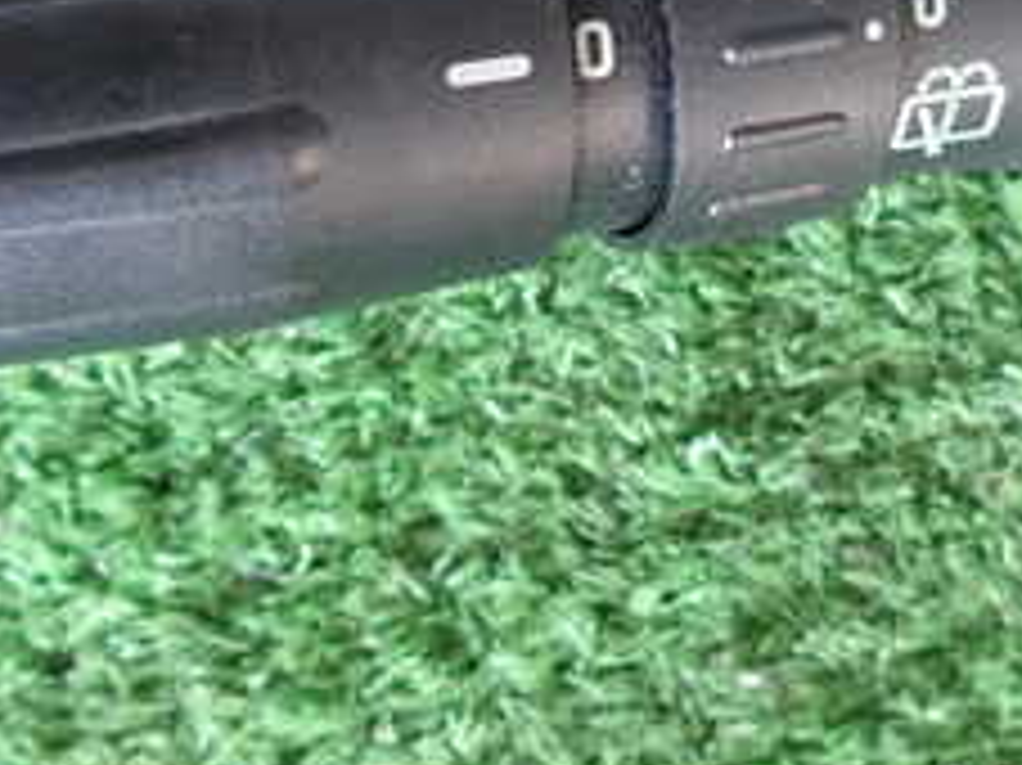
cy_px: 9
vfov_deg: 21.5
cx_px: 590
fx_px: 1948
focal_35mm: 66
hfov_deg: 29.4
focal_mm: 4.5
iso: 200
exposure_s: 1/40
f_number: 2
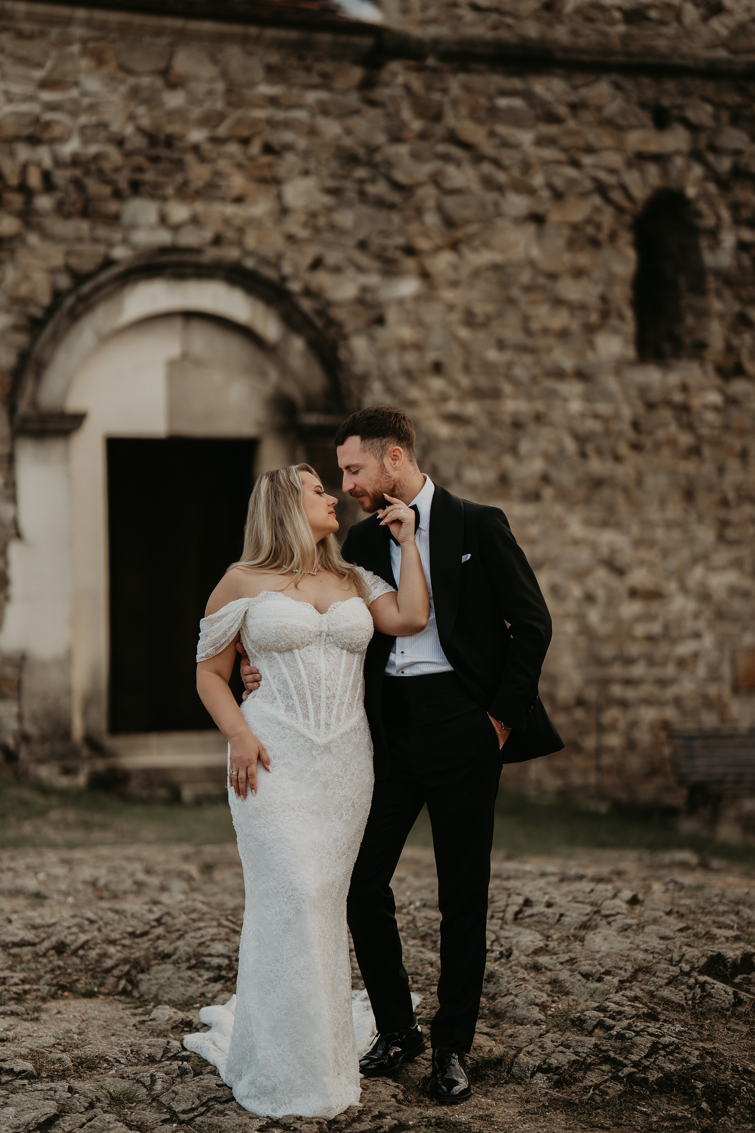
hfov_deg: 16.1
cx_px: 378
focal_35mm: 85
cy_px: 566
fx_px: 2674
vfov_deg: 23.9
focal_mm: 85
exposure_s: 1/3200
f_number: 1.4
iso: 320
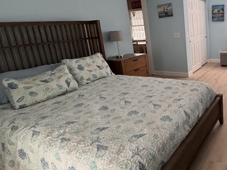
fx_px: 183
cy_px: 65
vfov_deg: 49.2
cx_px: 191
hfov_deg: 57.3
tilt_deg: -13.6
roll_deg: +3.0
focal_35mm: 28
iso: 320
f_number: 2.2
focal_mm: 2.22
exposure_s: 1/64
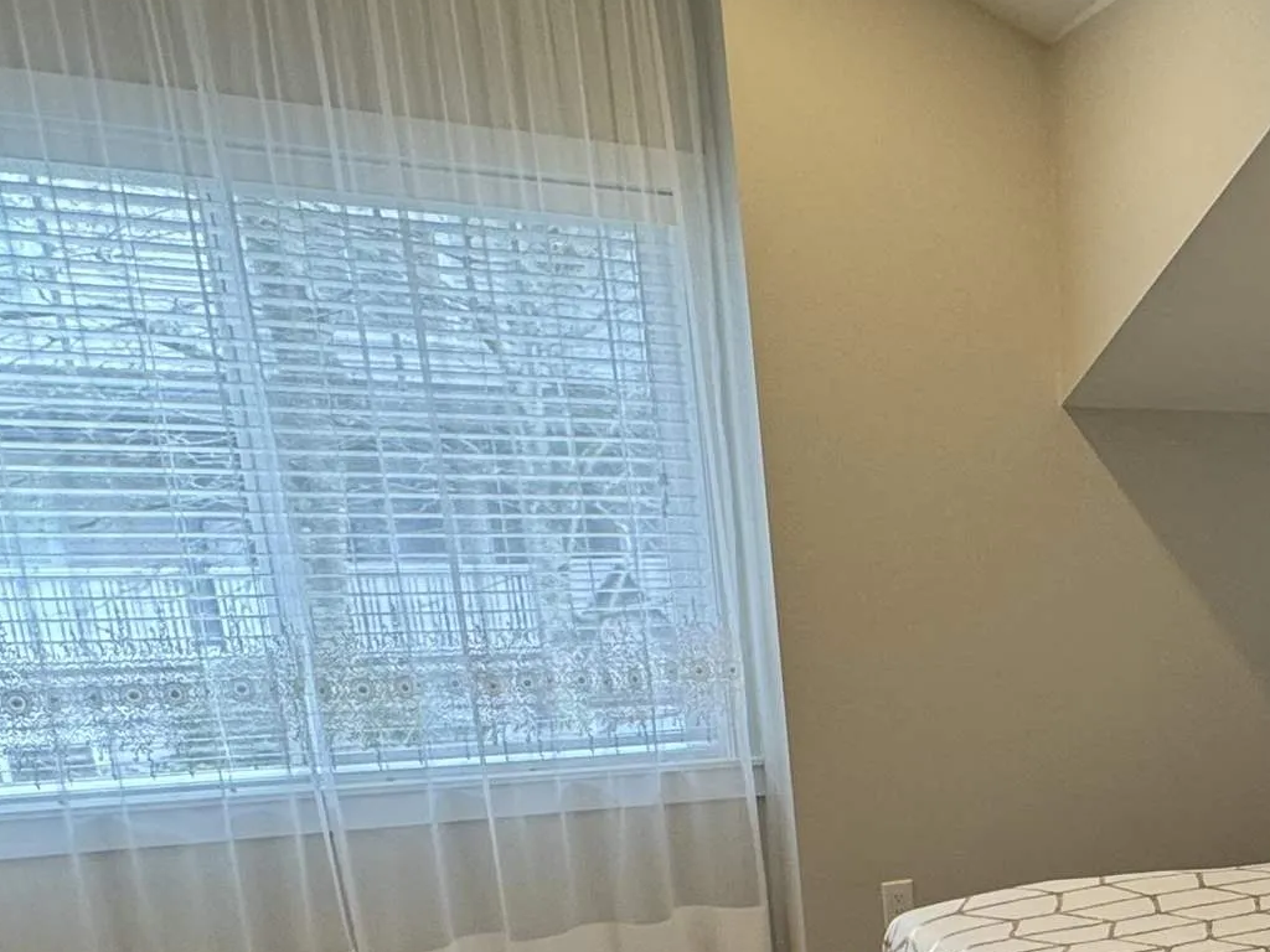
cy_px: 950
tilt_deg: -14.5
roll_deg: +0.0
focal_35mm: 42
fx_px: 1541
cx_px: 1321
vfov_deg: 31.7
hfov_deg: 38.7
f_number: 2.2
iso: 200
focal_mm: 2.22
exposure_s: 1/60
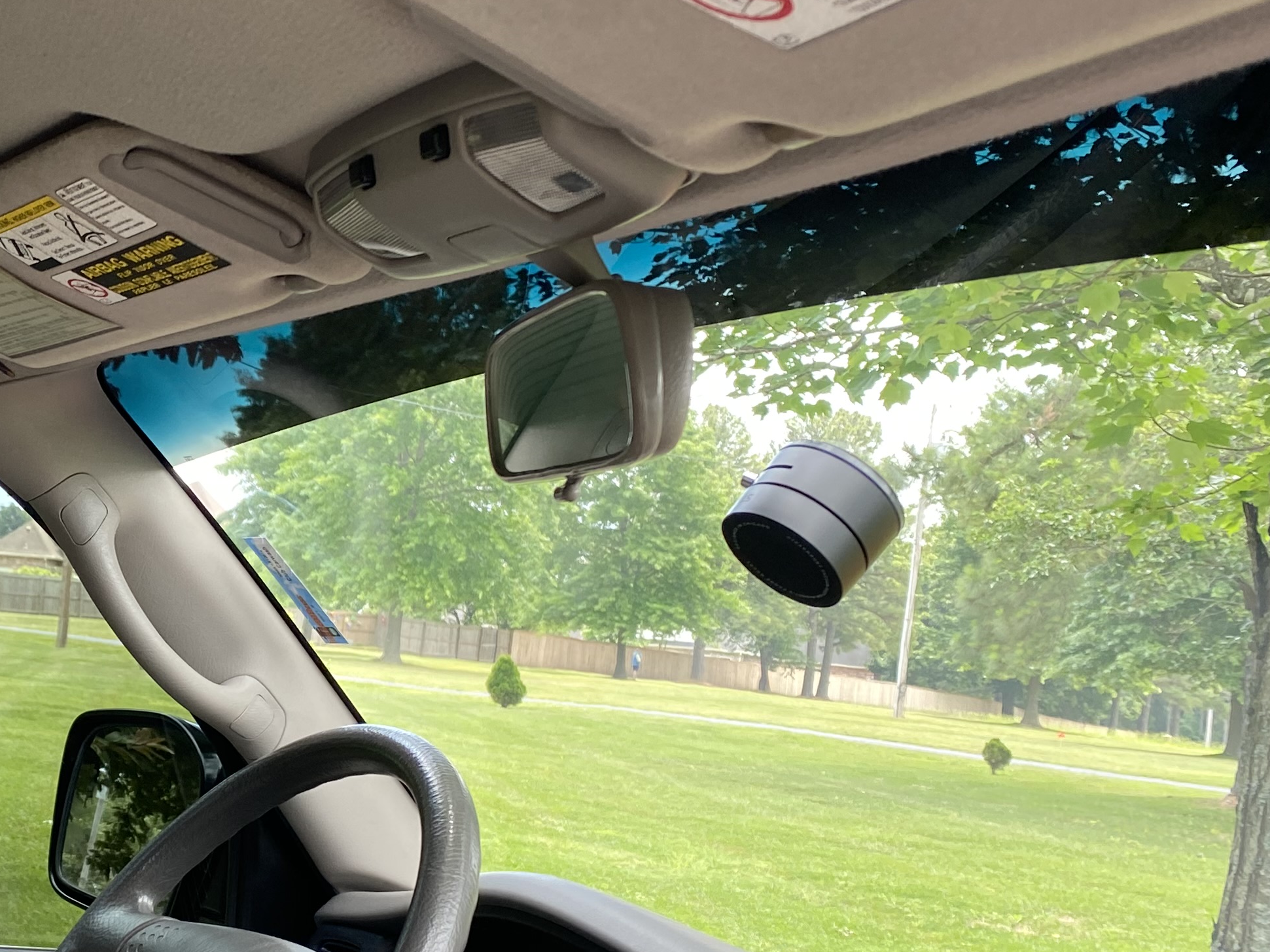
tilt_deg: -2.1
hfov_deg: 33.3
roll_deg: -5.3
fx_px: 1981
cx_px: 81
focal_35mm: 54
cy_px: 594
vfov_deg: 26.9
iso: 50
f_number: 1.8
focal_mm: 4.25
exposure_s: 1/121
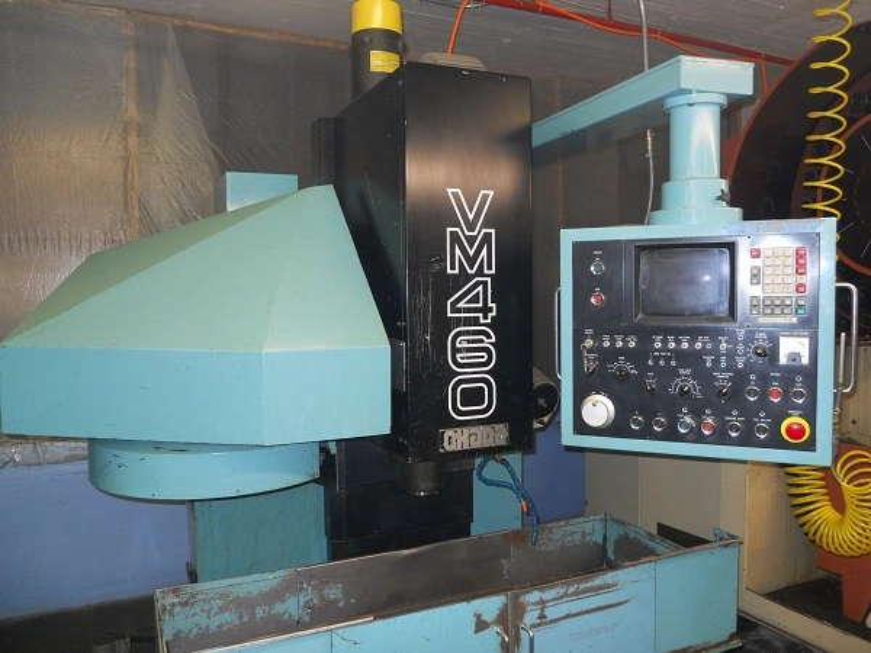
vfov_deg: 49.7
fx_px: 705
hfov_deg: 63.4
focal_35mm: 28
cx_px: 436
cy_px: 326
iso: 125
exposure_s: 1/25
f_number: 2.7
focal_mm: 5
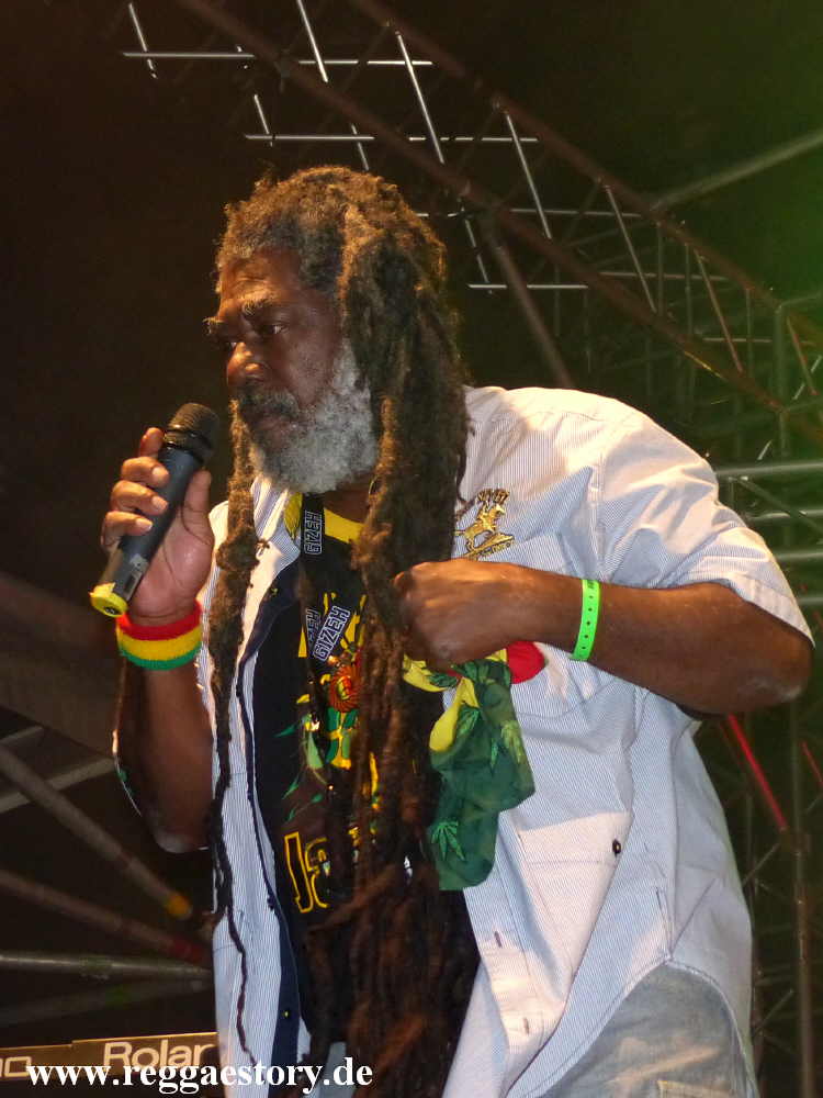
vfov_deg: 30.7
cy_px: 549
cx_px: 412
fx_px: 1997
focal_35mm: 63
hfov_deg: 23.3
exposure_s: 1/60
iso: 400
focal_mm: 11.4
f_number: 2.8
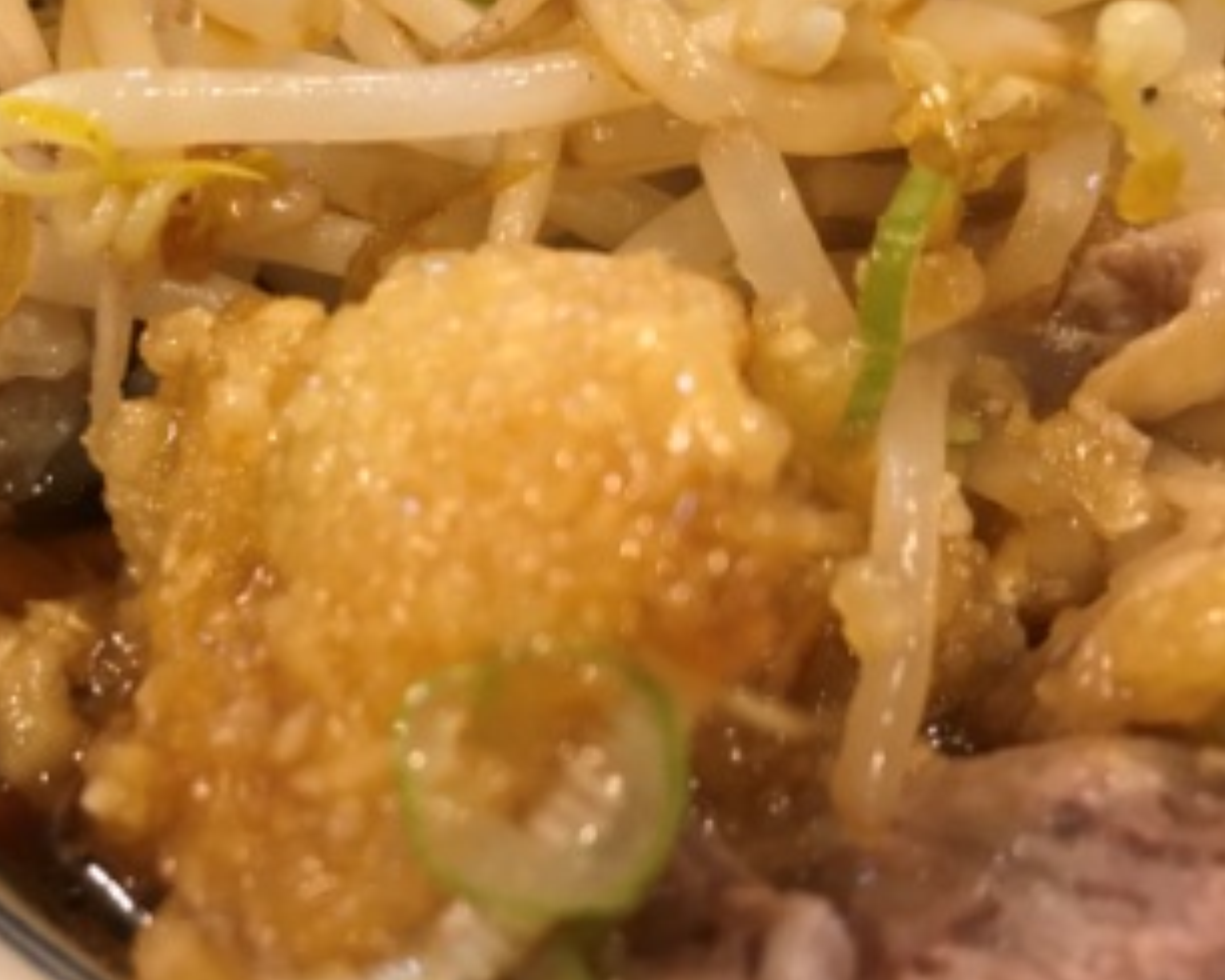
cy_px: 568
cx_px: 336
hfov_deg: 44.5
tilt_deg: -46.8
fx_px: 1451
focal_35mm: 40
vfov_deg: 37.3
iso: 40
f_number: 1.8
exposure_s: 1/17
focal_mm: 3.99
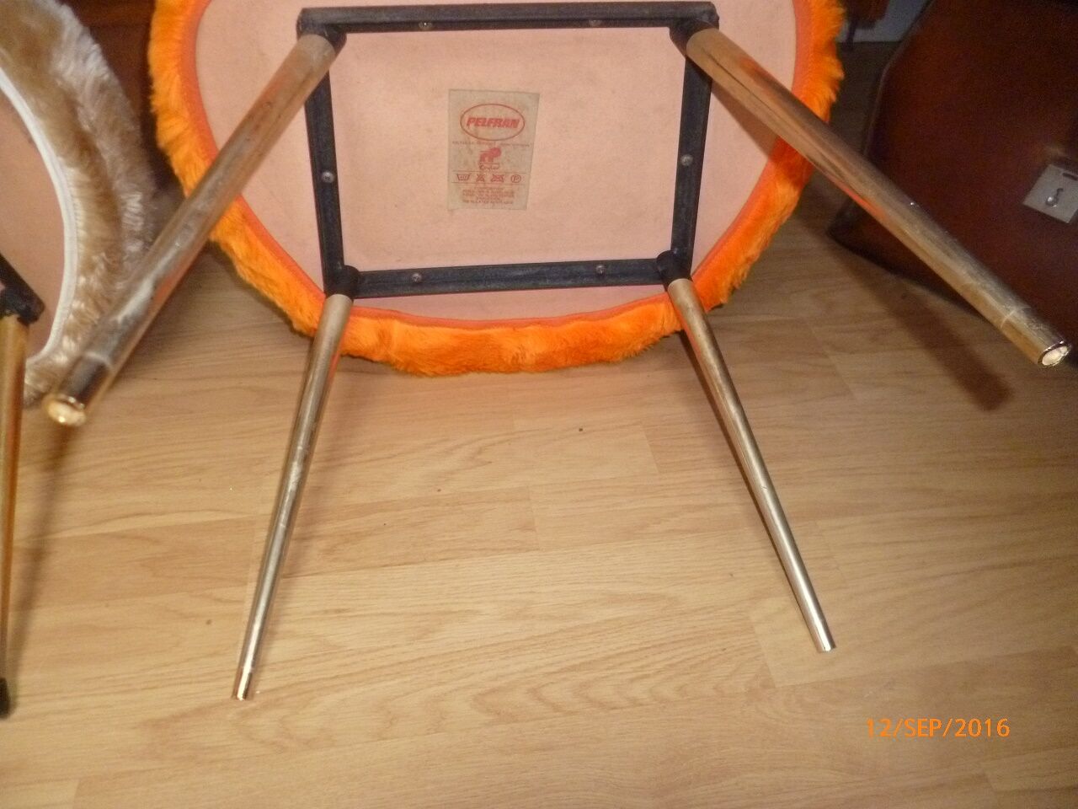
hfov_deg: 71.6
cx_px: 539
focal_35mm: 24
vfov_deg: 56.8
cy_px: 404
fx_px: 747
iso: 400
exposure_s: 1/60
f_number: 2.5
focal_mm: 4.3
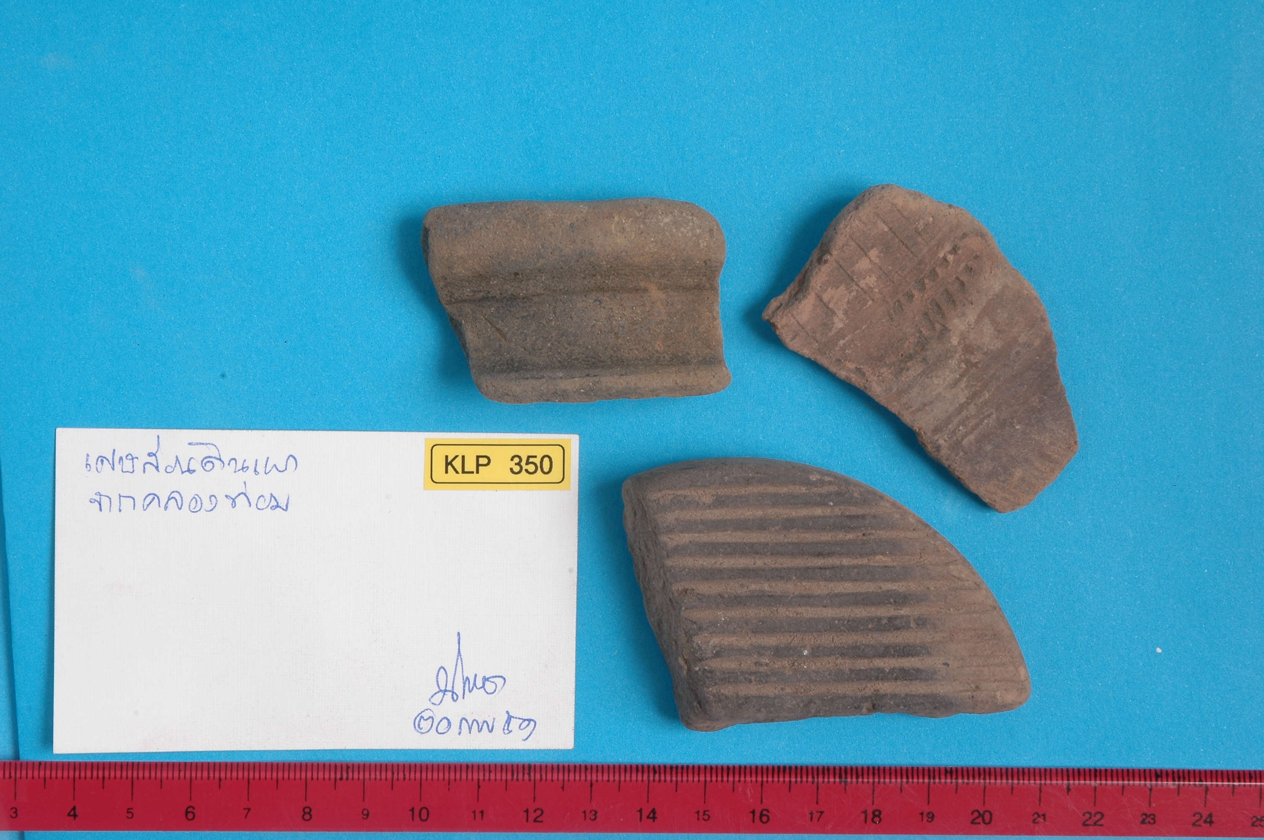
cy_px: 420
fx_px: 2894
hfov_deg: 24.6
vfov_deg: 16.5
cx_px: 632
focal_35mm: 82
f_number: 22
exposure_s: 1/6
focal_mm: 55
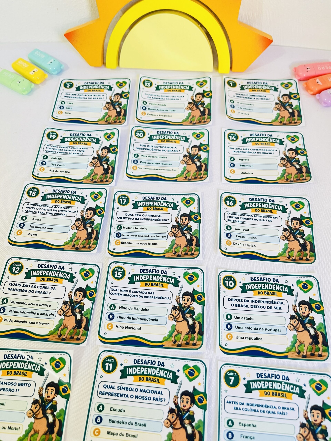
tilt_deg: -62.9
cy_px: 220
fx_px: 331
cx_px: 166
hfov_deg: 53.1
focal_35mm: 26
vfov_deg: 67.3
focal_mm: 5.1
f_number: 1.6
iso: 160
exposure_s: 1/60
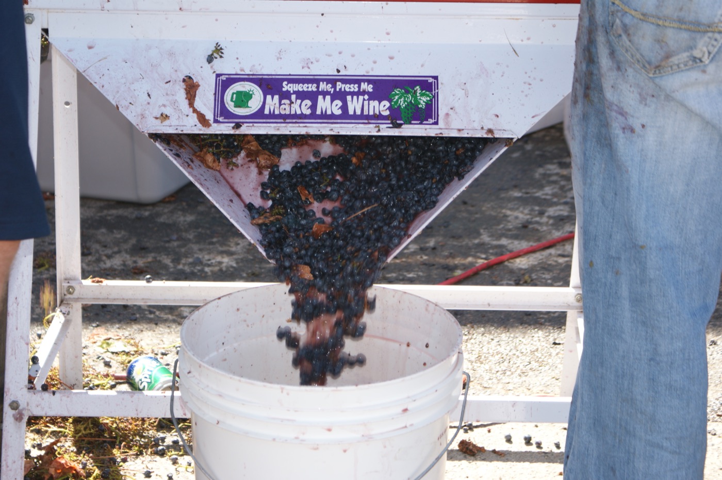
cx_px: 361
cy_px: 240
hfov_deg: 19.5
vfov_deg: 13.0
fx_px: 2104
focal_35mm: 105
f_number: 5.6
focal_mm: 70
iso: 125
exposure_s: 1/125
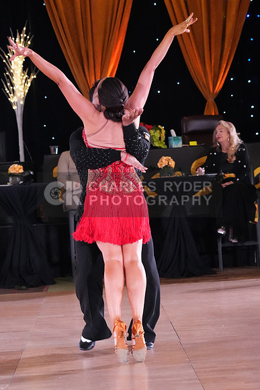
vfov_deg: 18.3
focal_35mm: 112
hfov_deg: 12.2
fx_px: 1213
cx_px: 130
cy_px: 195
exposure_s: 1/400
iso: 8000
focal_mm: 75
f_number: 4.5
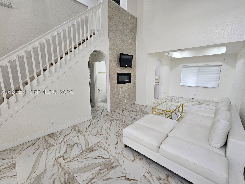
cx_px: 124
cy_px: 92
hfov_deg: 102.1
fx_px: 99
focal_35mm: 14
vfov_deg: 85.7
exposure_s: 1/60
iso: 80
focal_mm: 2.2
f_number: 2.2
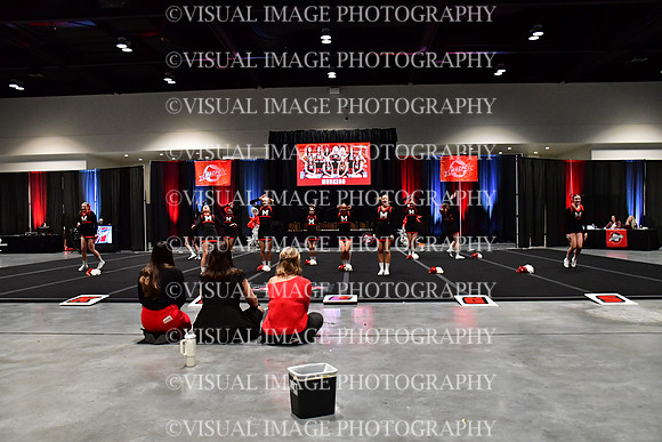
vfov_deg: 43.6
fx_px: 552
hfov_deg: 61.9
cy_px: 221
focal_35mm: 30
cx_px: 331
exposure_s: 1/400
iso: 3200
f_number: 4
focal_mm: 20
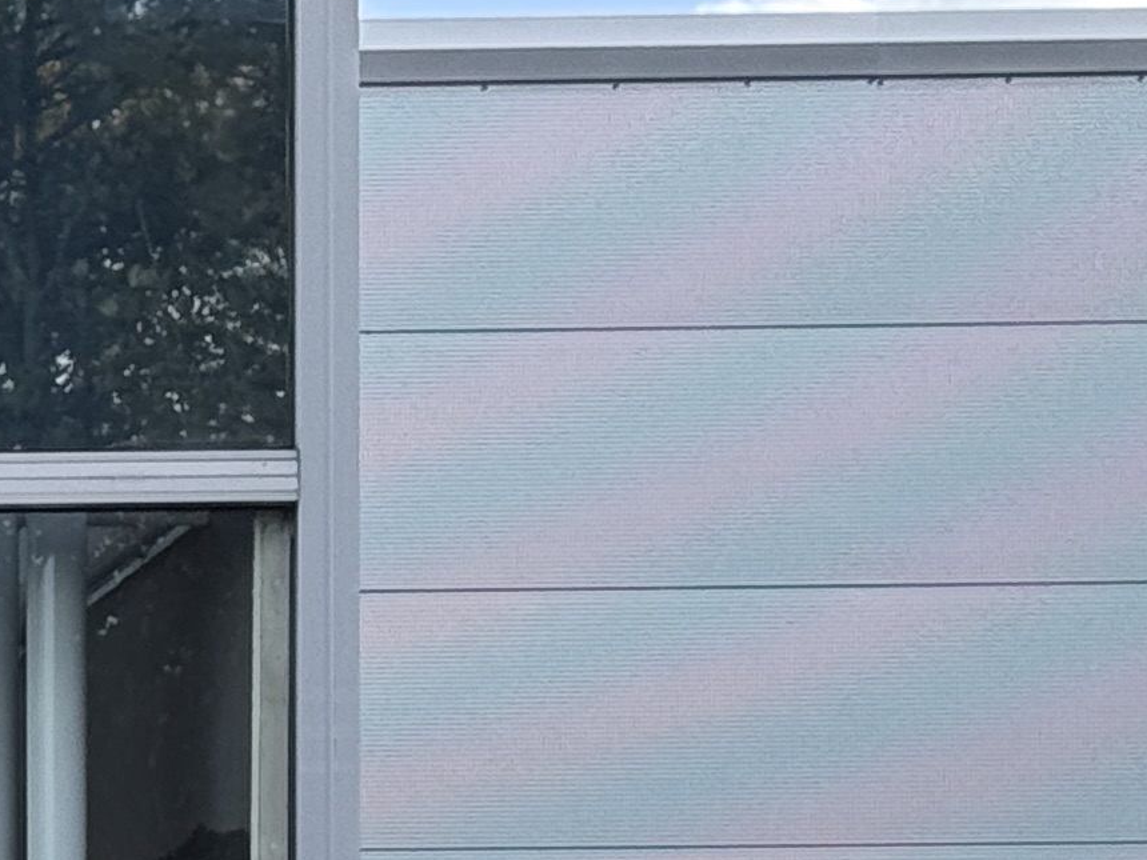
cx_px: -975
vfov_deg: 6.5
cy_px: 1313
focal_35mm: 225
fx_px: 7455
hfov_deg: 8.4
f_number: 1.78
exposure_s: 1/1027
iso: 64
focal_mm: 6.76
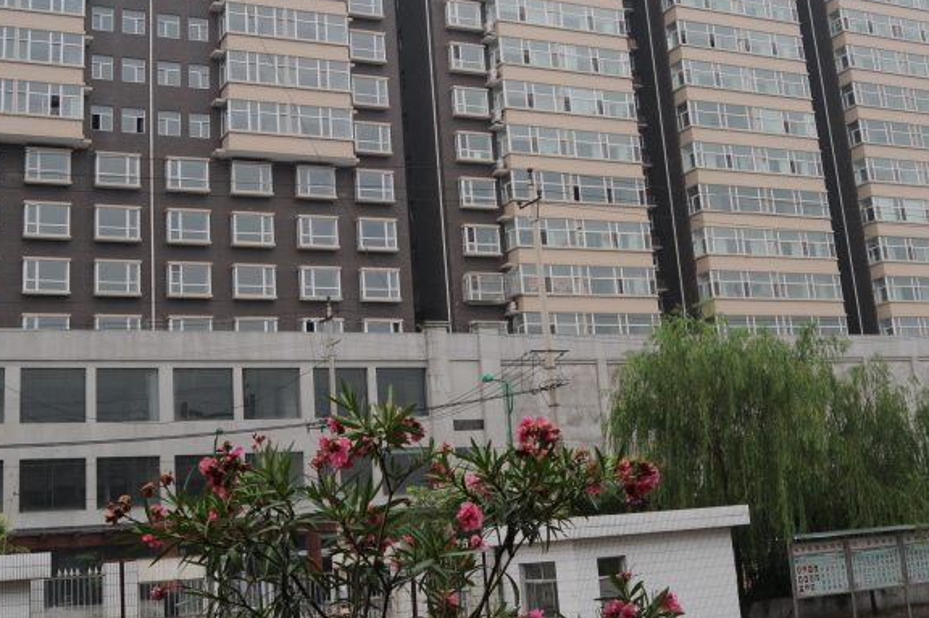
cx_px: 471
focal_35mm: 48
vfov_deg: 27.6
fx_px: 1238
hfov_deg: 41.1
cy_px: 139
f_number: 6.3
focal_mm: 18
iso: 200
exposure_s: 1/160
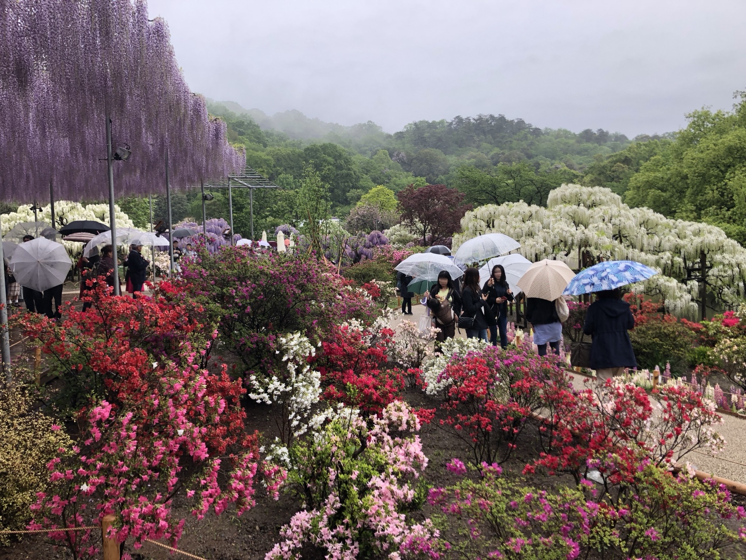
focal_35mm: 28
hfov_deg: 63.4
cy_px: 280
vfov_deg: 49.7
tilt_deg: -3.1
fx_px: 603
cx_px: 373
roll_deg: +0.6
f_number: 1.8
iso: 20
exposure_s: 1/128
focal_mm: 3.99
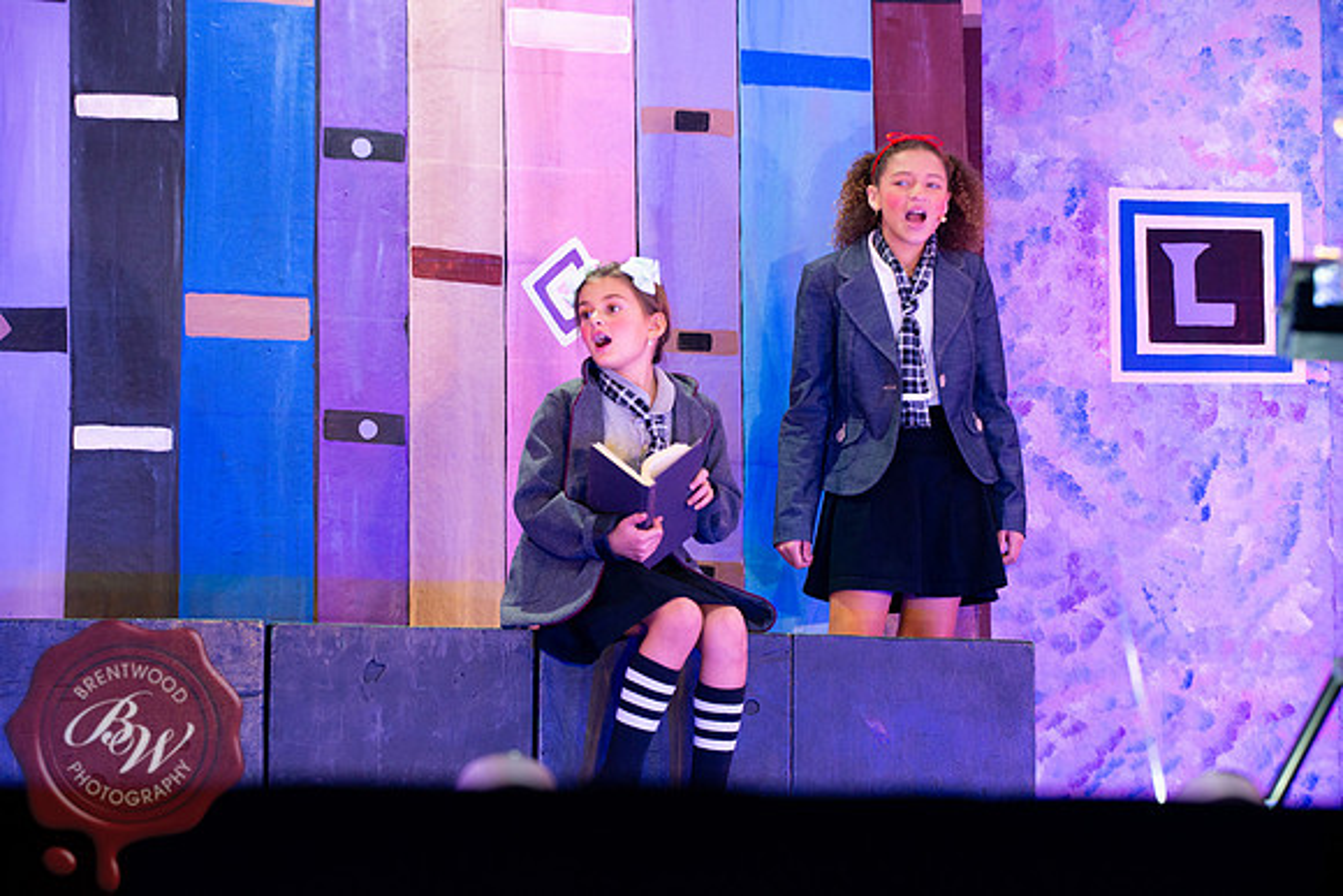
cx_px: 672
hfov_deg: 20.0
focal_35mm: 102
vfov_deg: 13.4
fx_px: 3806
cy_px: 448
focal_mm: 102
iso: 1000
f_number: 5
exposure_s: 1/60
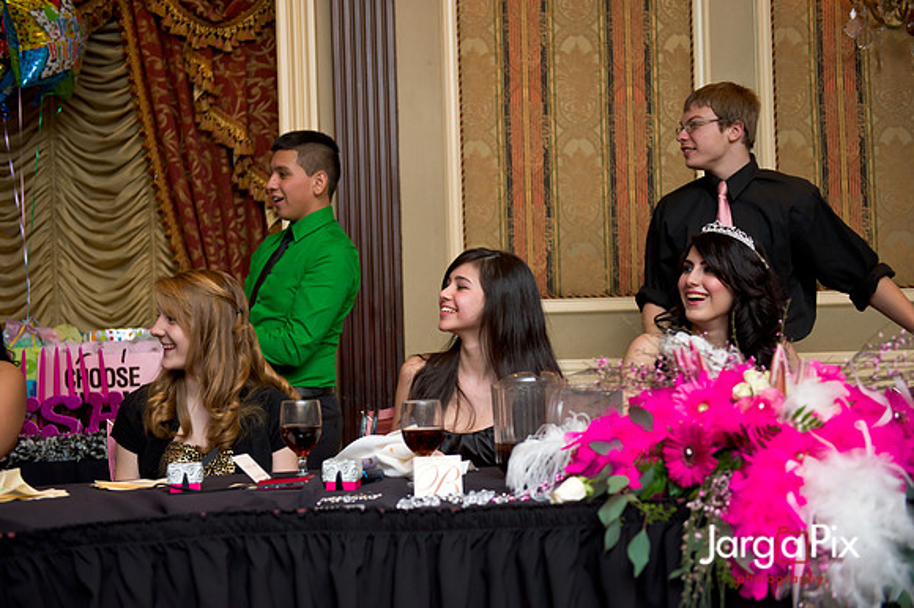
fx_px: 1319
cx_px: 457
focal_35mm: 52
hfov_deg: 38.2
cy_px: 304
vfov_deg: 26.0
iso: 1600
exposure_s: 1/125
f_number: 3.2
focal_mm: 52
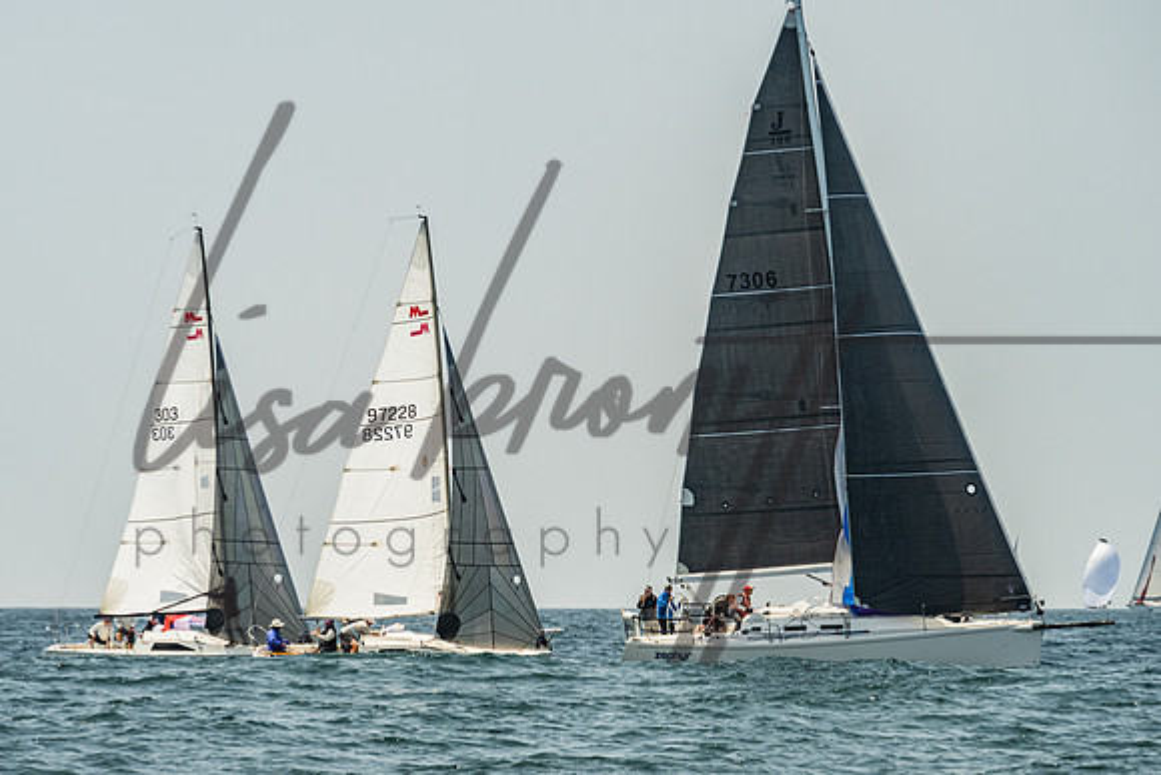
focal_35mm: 212
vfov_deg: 6.5
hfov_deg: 9.7
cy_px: 379
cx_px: 559
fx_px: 6848
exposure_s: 1/1250
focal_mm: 155
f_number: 6.3
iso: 320
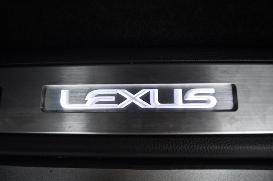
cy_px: 90
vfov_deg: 47.9
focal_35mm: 27
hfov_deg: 67.4
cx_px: 136
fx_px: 205
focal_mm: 18
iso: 3200
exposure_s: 1/125
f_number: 3.5
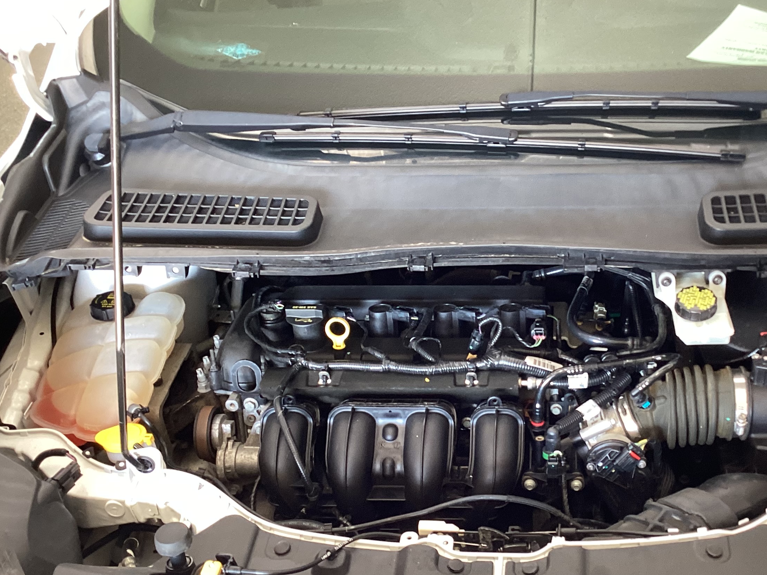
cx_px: 499
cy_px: 342
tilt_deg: -35.4
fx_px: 1019
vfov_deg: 31.4
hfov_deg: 40.8
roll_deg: +2.2
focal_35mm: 46
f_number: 2.4
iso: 100
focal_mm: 3.3
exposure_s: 1/50
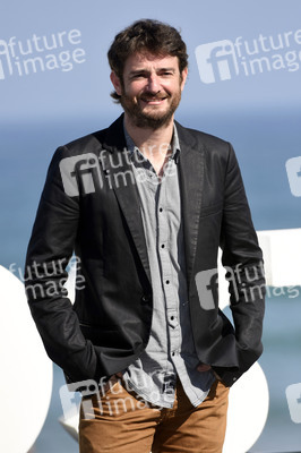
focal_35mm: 300
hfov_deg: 4.6
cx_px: 150
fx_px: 3769
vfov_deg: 6.9
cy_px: 226
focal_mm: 200
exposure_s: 1/4000
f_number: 4
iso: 400
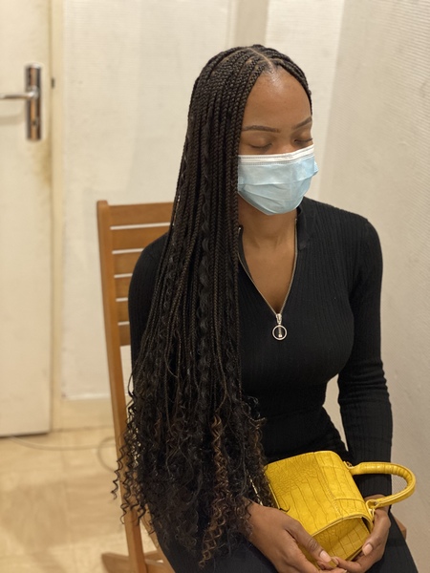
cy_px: 286
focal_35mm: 52
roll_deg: -5.1
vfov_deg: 36.8
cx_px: 215
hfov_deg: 28.0
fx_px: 861
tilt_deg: -22.6
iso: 250
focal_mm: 6
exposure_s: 1/33
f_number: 2
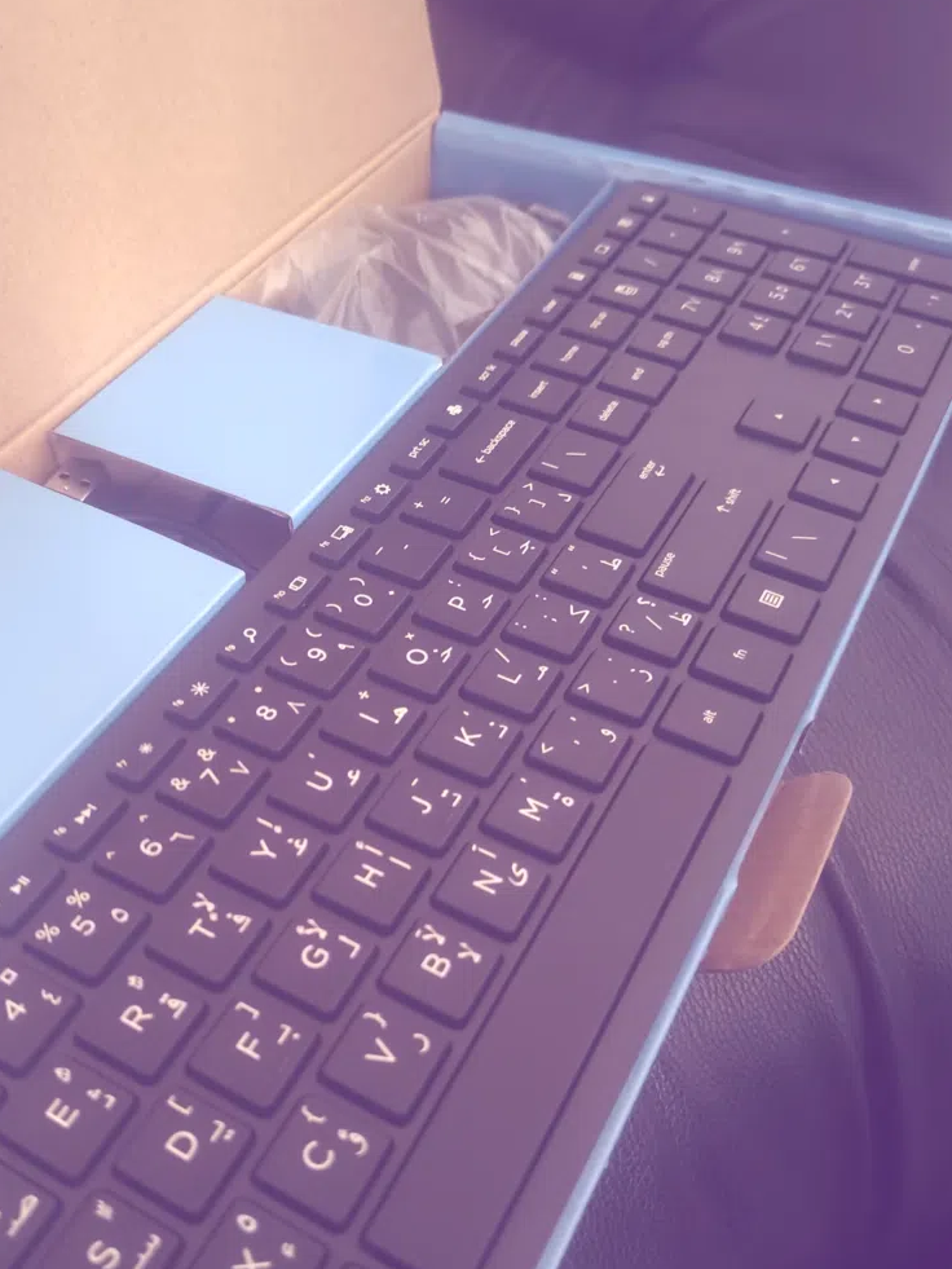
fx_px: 1173
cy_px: 750
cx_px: 349
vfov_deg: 56.5
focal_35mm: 32
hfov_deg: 43.8
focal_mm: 5.59
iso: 3200
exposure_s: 1/20
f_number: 1.88
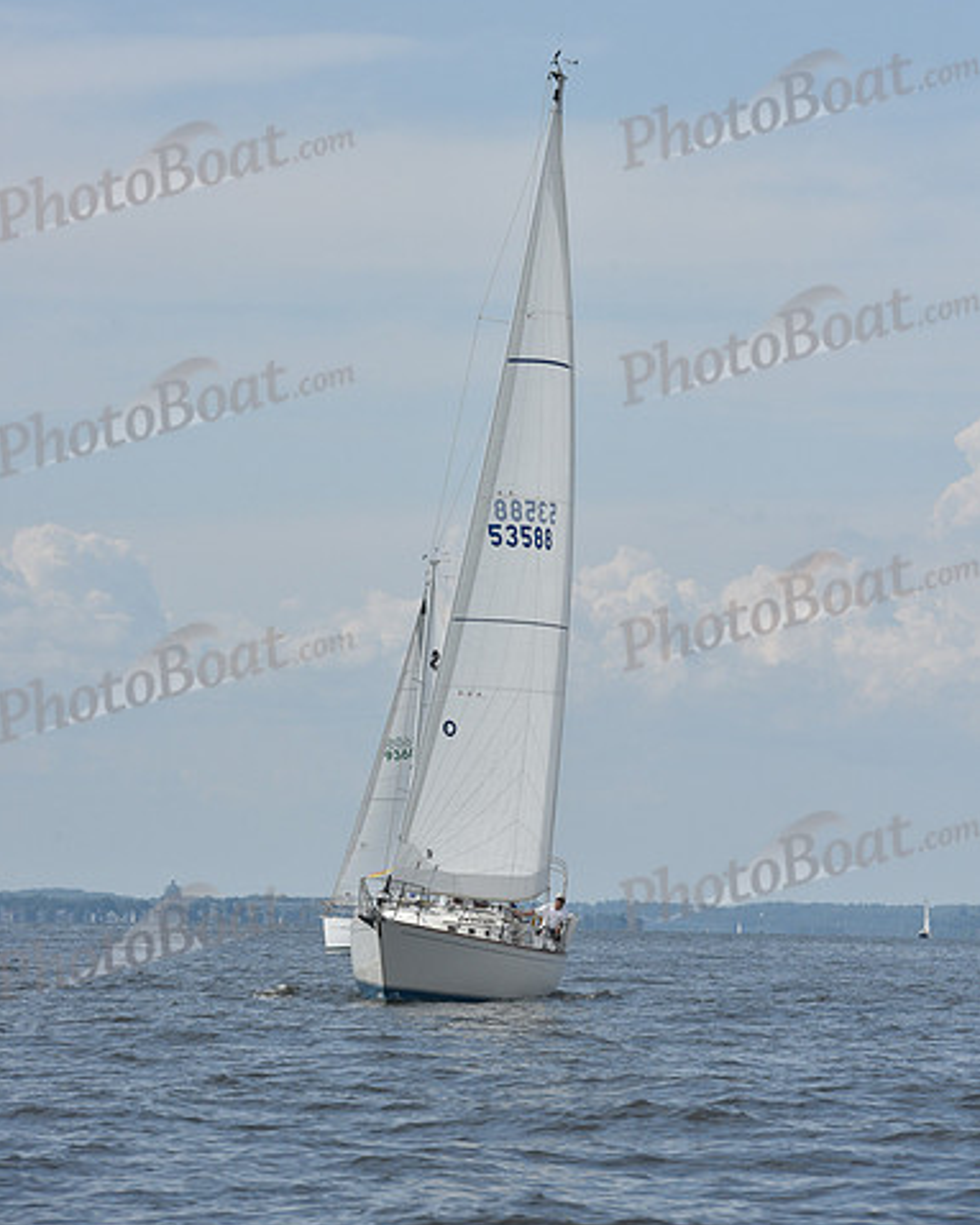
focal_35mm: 182
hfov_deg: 8.5
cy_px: 509
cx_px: 487
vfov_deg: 10.6
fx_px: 6601
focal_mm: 160
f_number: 10
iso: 320
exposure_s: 1/1250
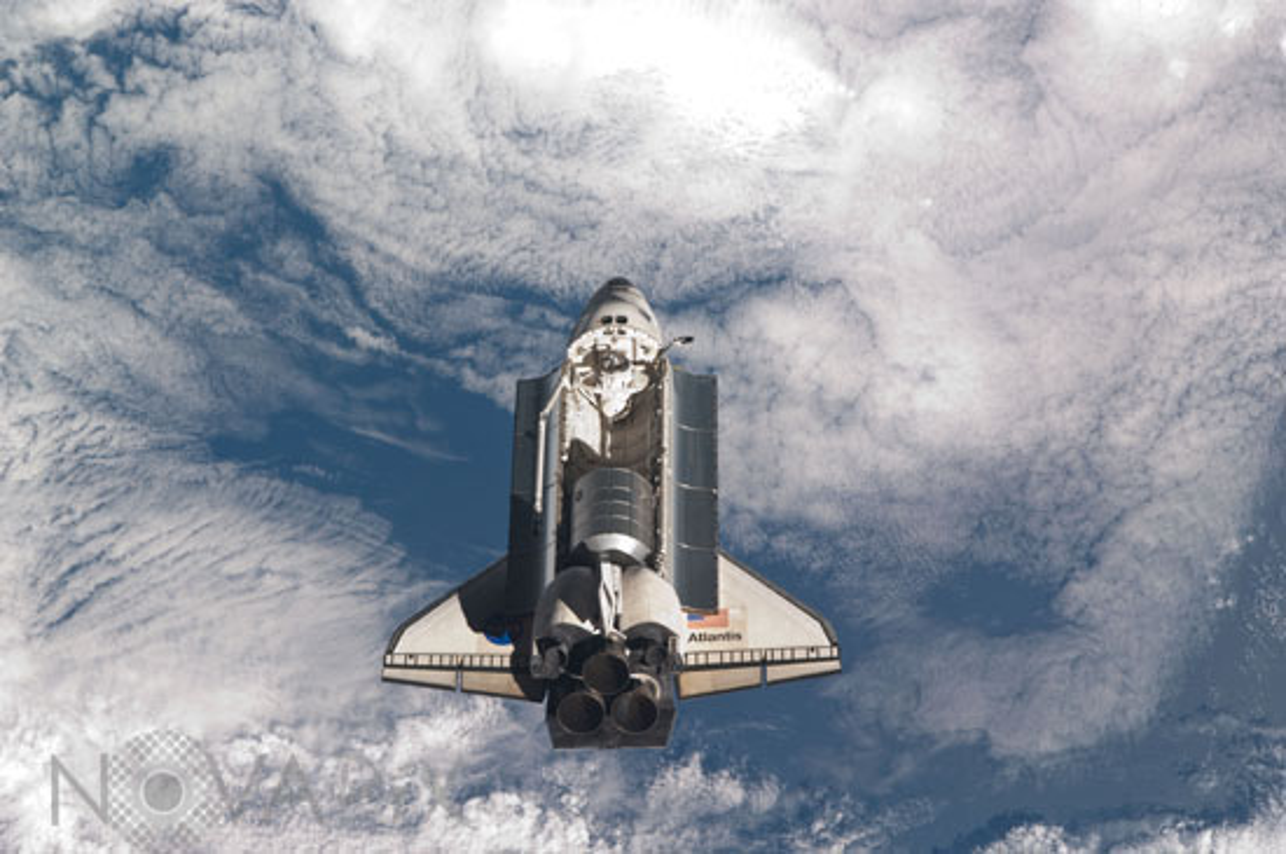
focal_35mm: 105
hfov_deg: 19.5
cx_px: 643
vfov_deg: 13.0
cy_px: 427
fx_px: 3745
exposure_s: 1/200
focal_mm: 70
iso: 200
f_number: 13
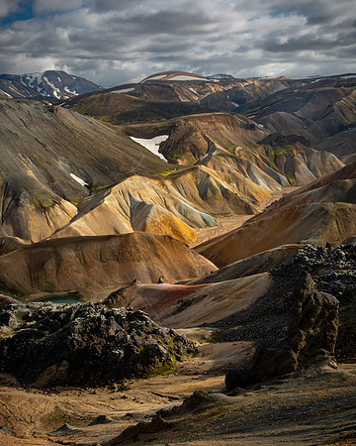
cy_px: 210
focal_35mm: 40
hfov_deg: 35.6
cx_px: 41
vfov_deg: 46.1
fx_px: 523
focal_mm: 24
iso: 200
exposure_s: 1/100
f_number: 13
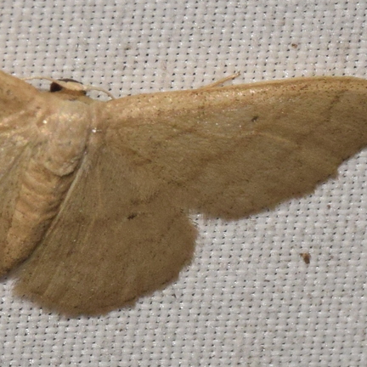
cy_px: 165
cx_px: 48
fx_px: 4762
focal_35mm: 397
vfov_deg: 4.4
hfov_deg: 4.4
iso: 500
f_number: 14
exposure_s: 1/160
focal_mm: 140
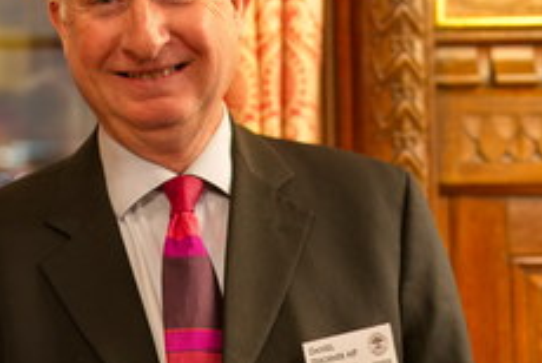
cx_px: -33
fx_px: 1688
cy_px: 153
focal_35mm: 112
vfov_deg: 12.3
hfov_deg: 17.7
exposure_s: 1/50
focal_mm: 43
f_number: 2.2
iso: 2000
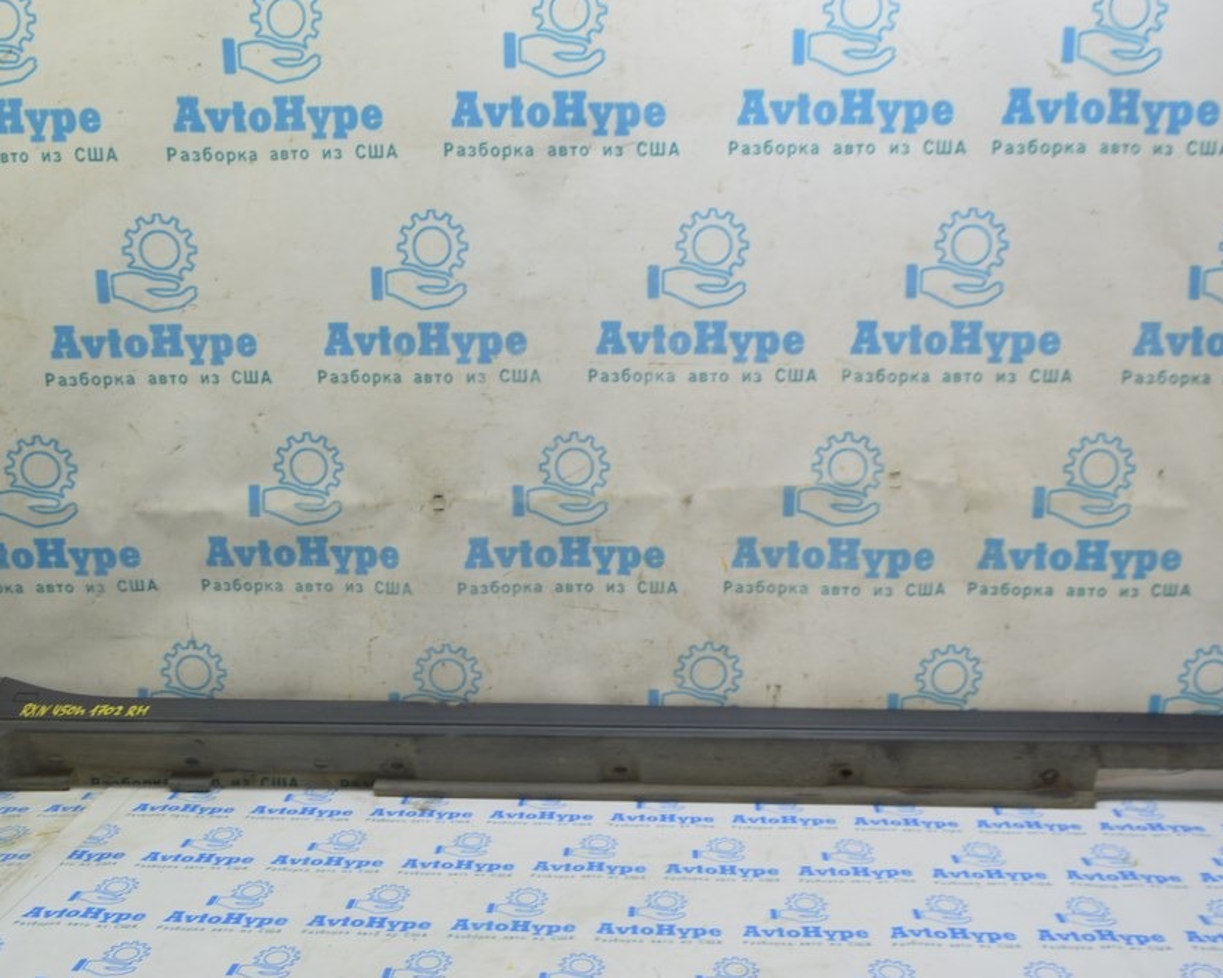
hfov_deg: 57.2
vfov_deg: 47.1
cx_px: 620
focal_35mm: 31
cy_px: 493
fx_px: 1122
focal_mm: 18
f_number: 5.6
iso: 400
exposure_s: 1/20
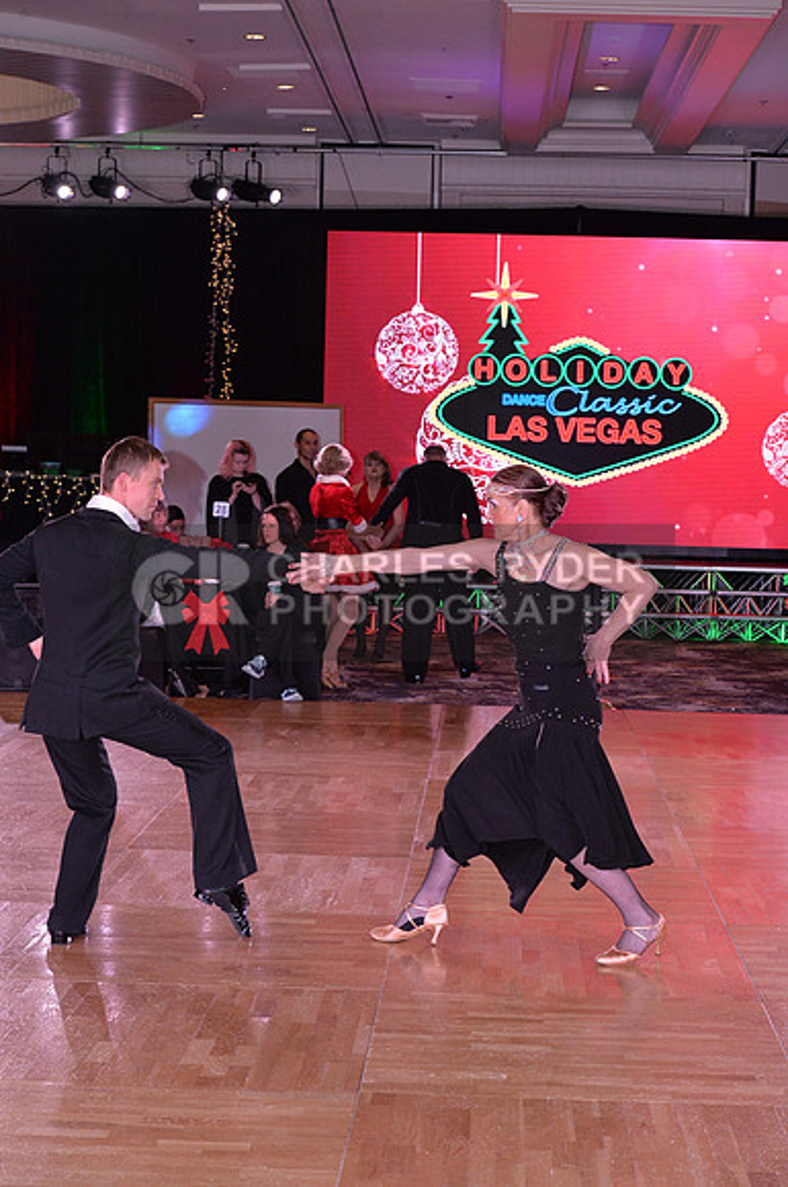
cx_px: 394
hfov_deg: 19.4
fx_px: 2305
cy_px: 594
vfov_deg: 28.9
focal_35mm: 70
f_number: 7.1
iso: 2000
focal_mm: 70
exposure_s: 1/250
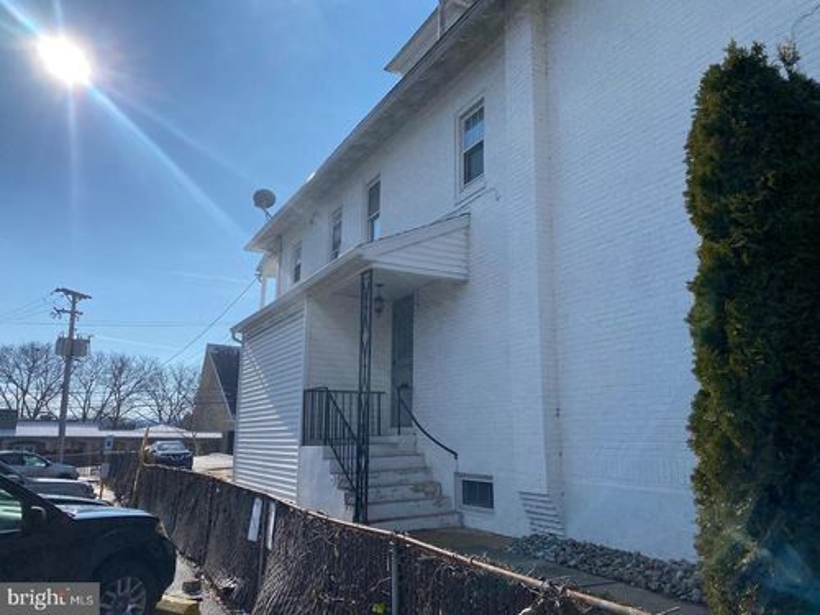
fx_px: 616
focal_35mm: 26
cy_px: 308
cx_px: 410
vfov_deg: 53.1
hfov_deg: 67.3
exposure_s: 1/6757
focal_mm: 4.25
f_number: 1.8
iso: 32
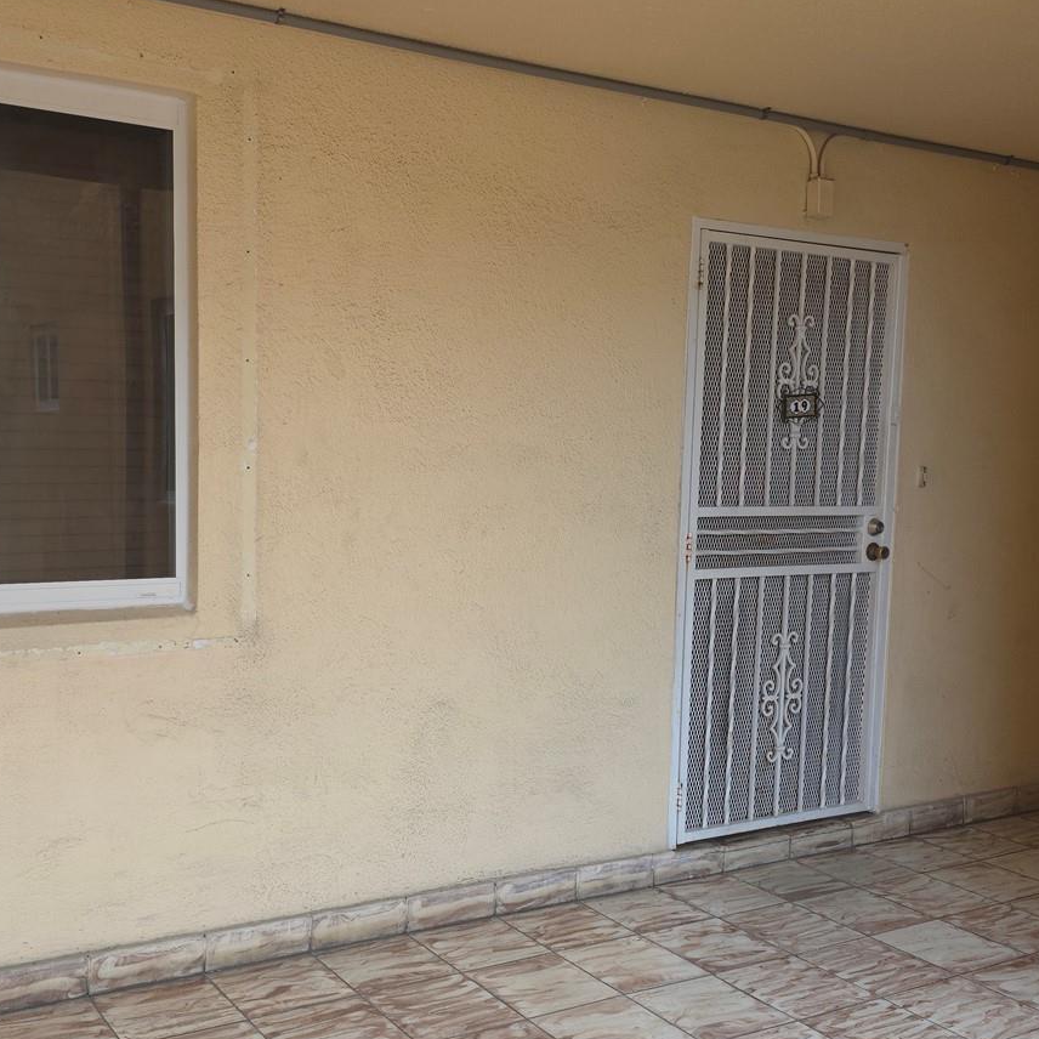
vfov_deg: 43.8
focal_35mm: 38
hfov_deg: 43.7
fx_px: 1290
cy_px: 581
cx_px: 428
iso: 25
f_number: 1.7
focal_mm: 6.3
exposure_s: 1/60
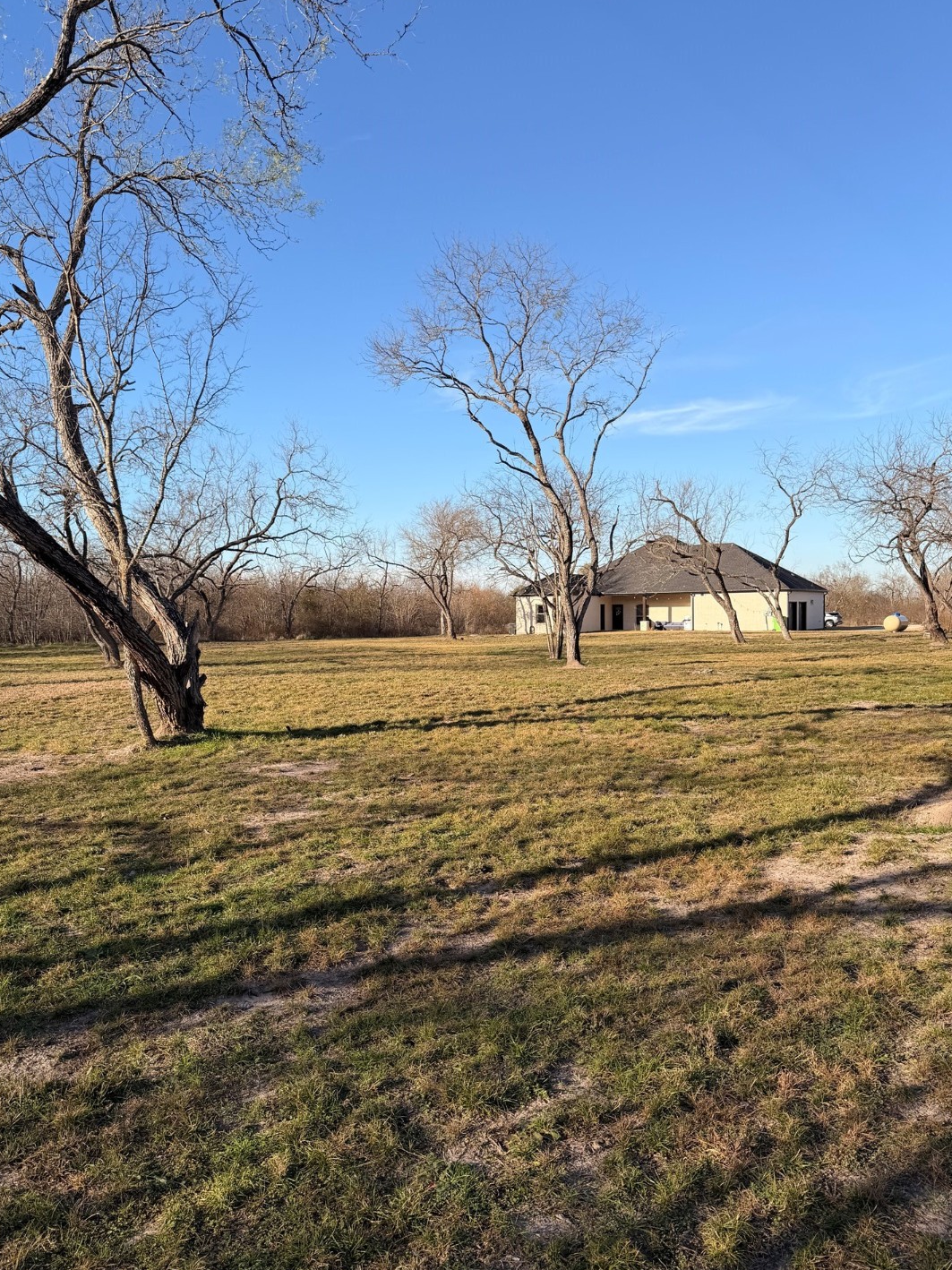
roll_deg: +1.3
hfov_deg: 53.0
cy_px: 636
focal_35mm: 26
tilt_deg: -1.7
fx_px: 954
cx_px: 466
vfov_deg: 67.3
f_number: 1.78
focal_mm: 6.76
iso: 80
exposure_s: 1/3425
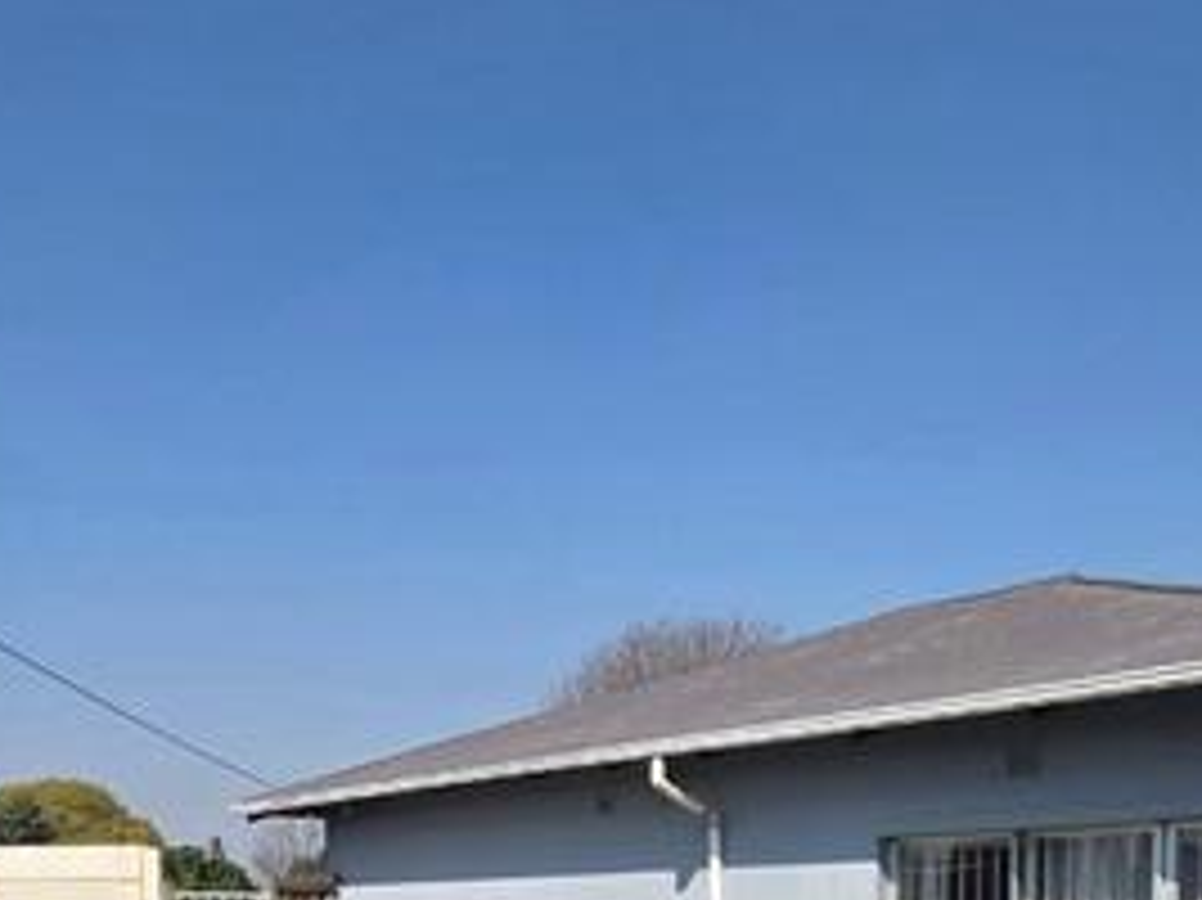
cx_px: 509
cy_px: 1035
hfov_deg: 47.7
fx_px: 1354
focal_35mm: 39
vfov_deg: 31.7
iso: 40
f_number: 1.9
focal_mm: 2.2
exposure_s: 1/2500
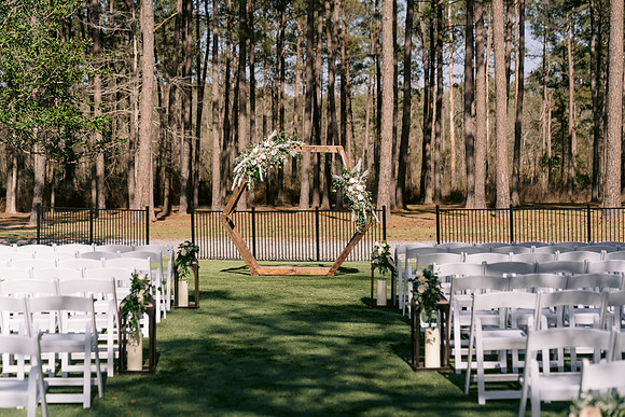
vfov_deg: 19.5
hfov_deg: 28.8
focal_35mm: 70
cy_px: 208
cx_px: 312
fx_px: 1216
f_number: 2.8
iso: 200
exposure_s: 1/125
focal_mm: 70
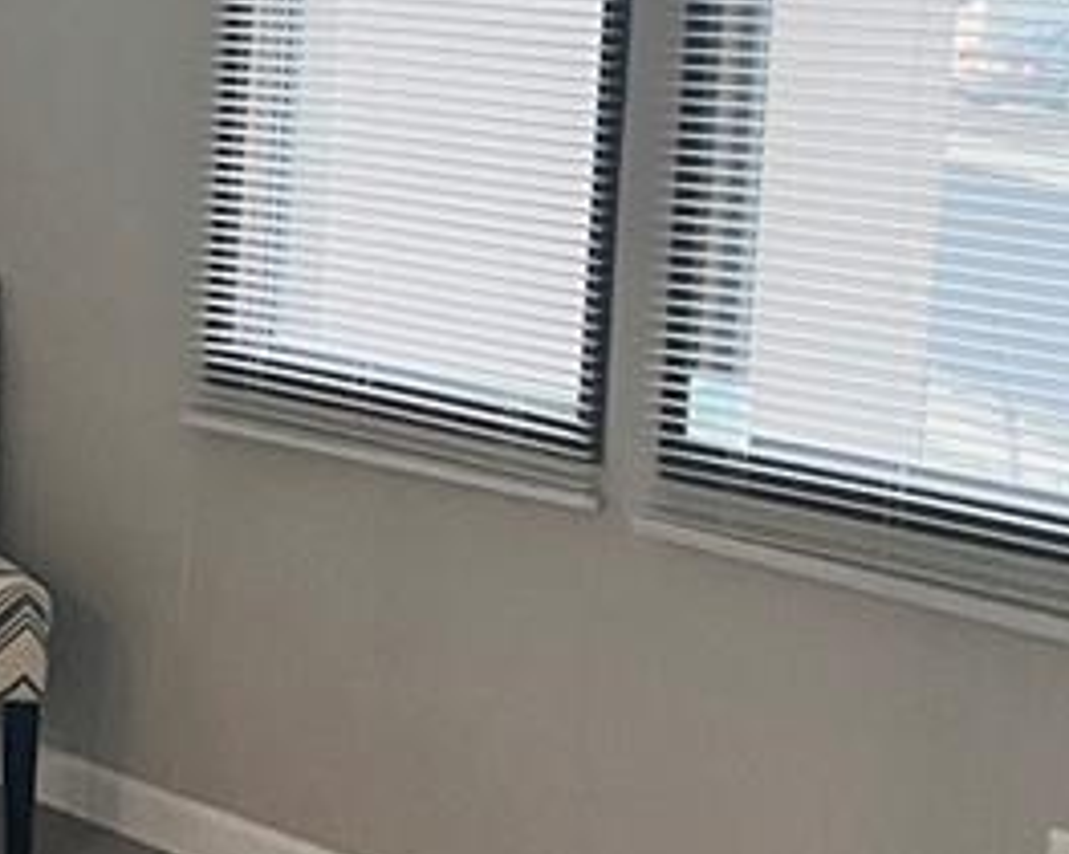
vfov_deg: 13.2
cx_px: -268
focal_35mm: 116
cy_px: 199
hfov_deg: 15.9
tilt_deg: -3.9
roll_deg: -2.9
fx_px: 3667
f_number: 1.5
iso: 320
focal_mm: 5.7
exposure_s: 1/60
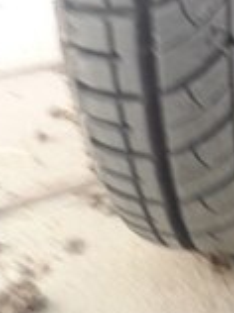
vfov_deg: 20.7
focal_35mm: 88
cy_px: -69
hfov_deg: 16.1
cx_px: 276
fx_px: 795
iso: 50
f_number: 1.9
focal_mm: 3.7
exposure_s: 1/50
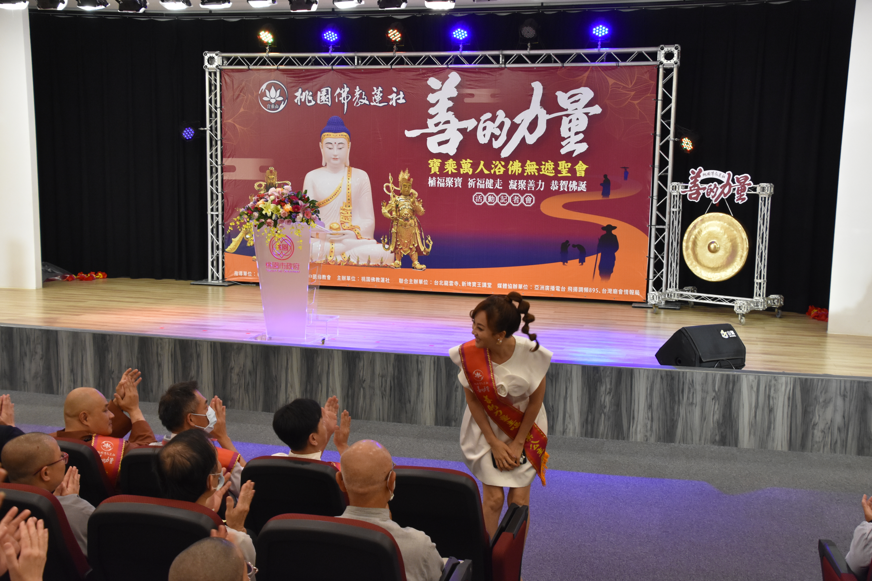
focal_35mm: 42
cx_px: 436
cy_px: 290
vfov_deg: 31.9
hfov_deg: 46.4
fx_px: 1017
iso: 1600
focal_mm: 28
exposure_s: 1/125
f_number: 5.6
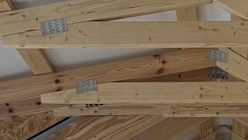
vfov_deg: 9.7
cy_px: 373
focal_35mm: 105
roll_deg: -2.8
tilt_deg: -1.3
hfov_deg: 19.9
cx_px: 234
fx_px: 691
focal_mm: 6.76
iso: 200
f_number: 1.78
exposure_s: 1/210
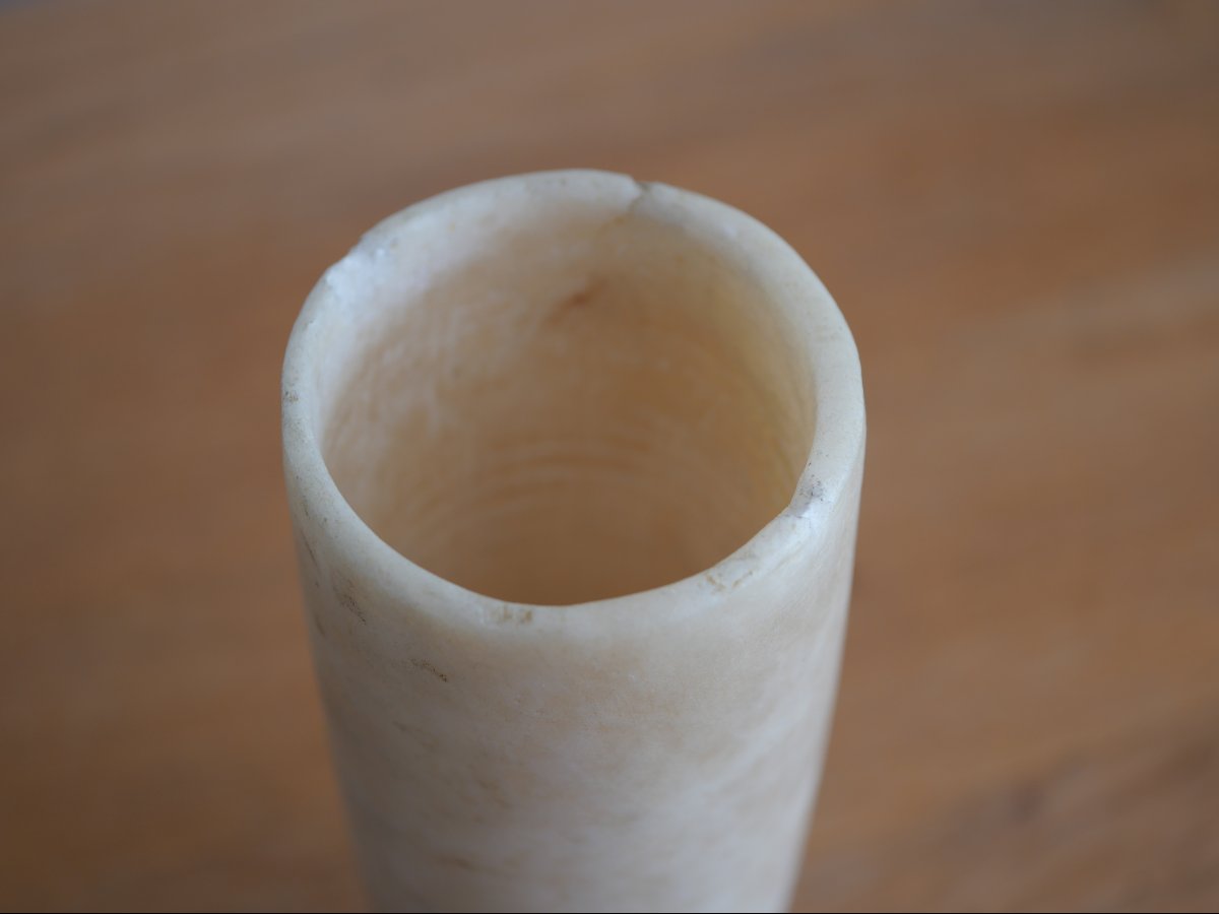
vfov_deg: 24.4
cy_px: 457
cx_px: 610
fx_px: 2113
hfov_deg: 32.2
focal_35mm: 60
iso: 200
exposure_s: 1/60
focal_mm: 30
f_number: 2.8
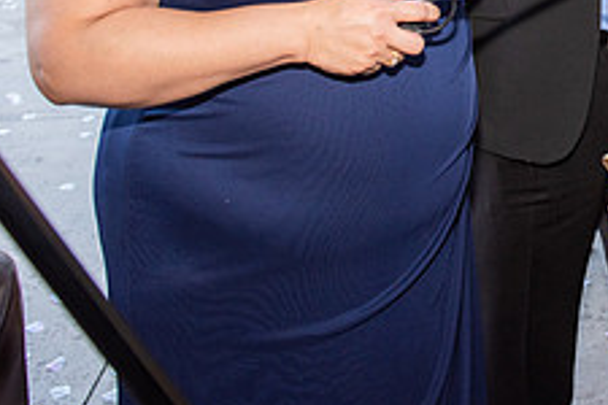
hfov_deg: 29.8
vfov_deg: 20.6
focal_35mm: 62
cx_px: 632
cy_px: -74
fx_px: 1047
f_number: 5
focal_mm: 24
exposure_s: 1/125
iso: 500
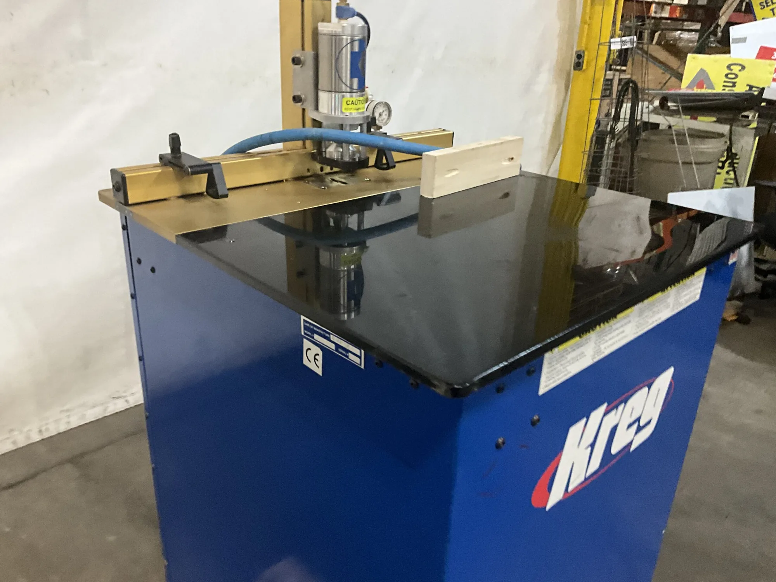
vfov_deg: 48.2
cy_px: 291
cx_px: 388
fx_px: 650
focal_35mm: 29
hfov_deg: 61.7
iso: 320
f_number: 1.8
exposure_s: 1/30
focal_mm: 3
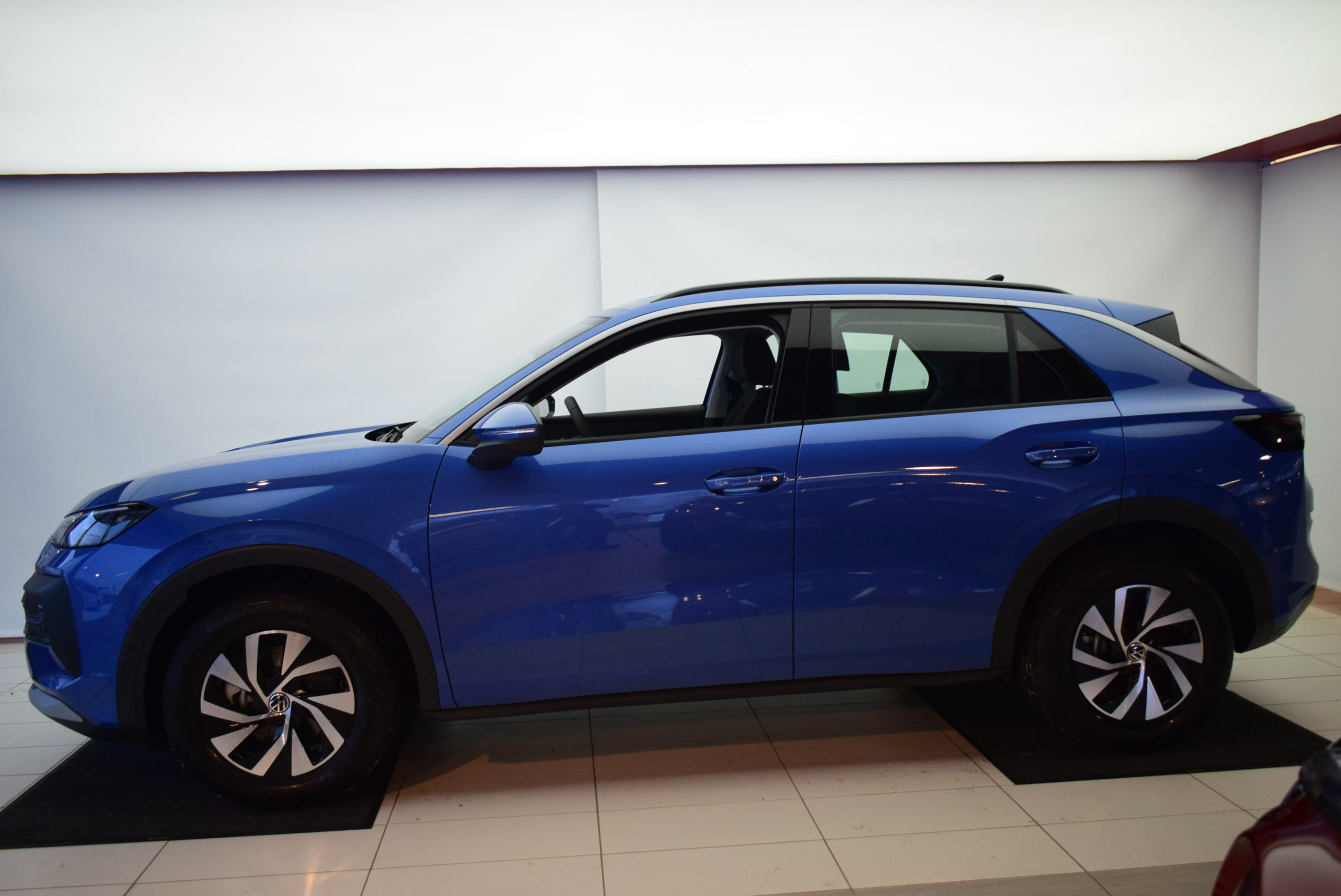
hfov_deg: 59.5
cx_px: 670
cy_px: 448
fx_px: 1174
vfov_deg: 41.8
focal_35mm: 32
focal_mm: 21
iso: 1600
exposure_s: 1/400
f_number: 3.8
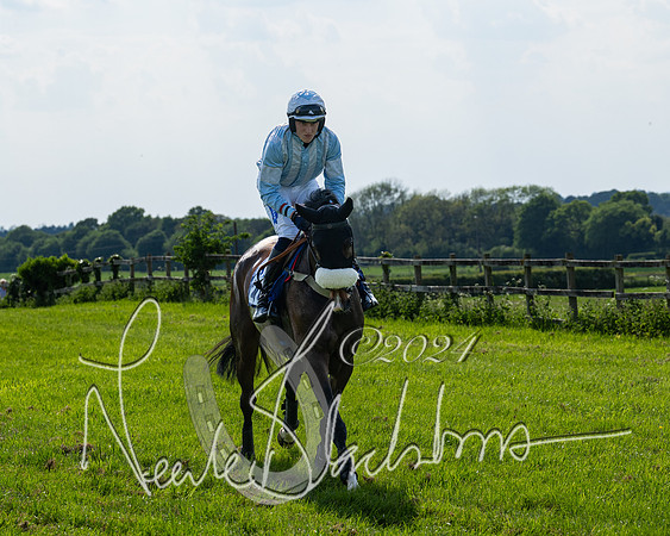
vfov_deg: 9.2
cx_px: 318
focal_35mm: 167
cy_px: 234
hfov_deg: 11.5
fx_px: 3314
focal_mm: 92
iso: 200
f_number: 5
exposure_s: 1/2000
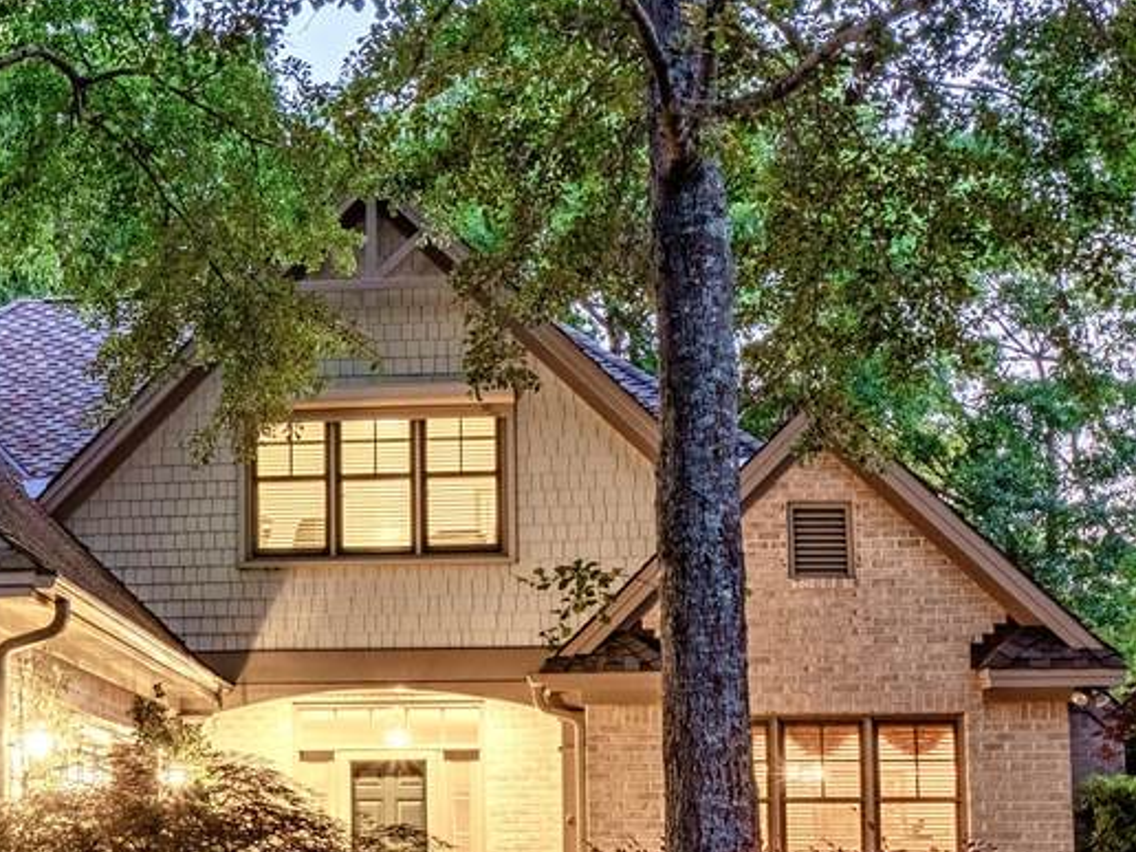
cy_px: 641
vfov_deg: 20.3
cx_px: 152
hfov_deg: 26.3
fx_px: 2363
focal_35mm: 72
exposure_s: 1/1.25
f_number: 10
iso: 200
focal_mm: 14
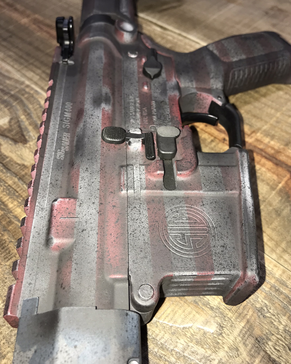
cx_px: 148
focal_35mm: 30
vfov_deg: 58.7
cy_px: 167
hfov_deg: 48.5
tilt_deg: -49.3
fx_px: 323
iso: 20
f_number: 1.8
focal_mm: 3.99
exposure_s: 1/45
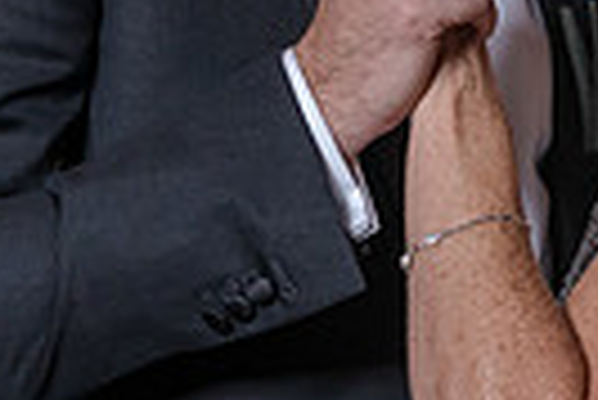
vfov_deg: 2.8
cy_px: -60
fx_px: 8065
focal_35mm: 485
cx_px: 594
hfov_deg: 4.2
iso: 2000
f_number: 5.6
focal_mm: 91
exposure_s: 1/100
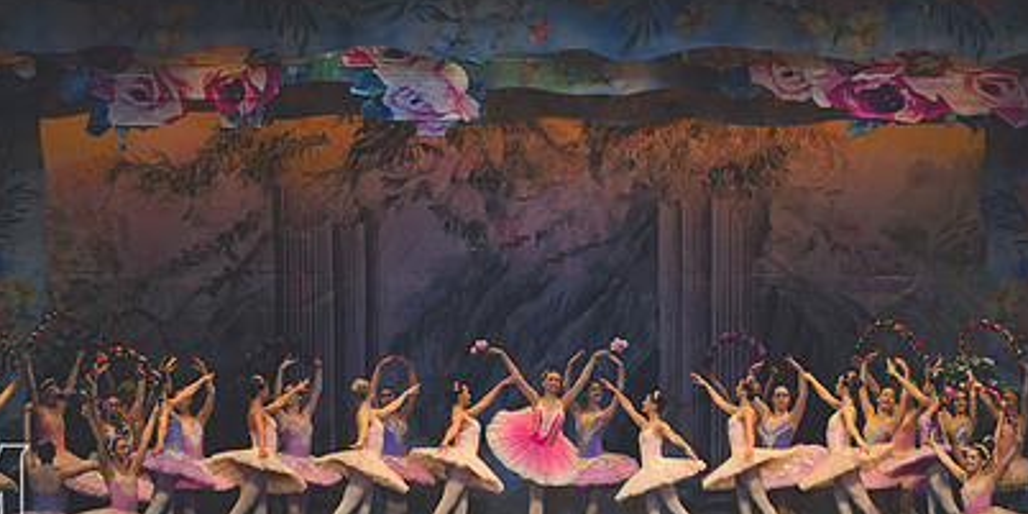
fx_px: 3108
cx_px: 589
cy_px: 349
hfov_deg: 18.8
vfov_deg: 9.4
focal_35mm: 117
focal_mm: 70
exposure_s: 1/500
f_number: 2.8
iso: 800
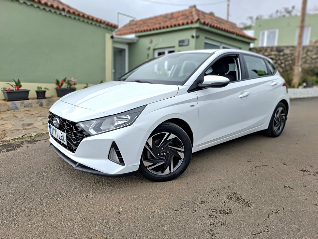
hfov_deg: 73.9
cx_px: 159
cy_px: 120
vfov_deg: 58.9
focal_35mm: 23
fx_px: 211
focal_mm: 5.54
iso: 50
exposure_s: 1/833
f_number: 1.8
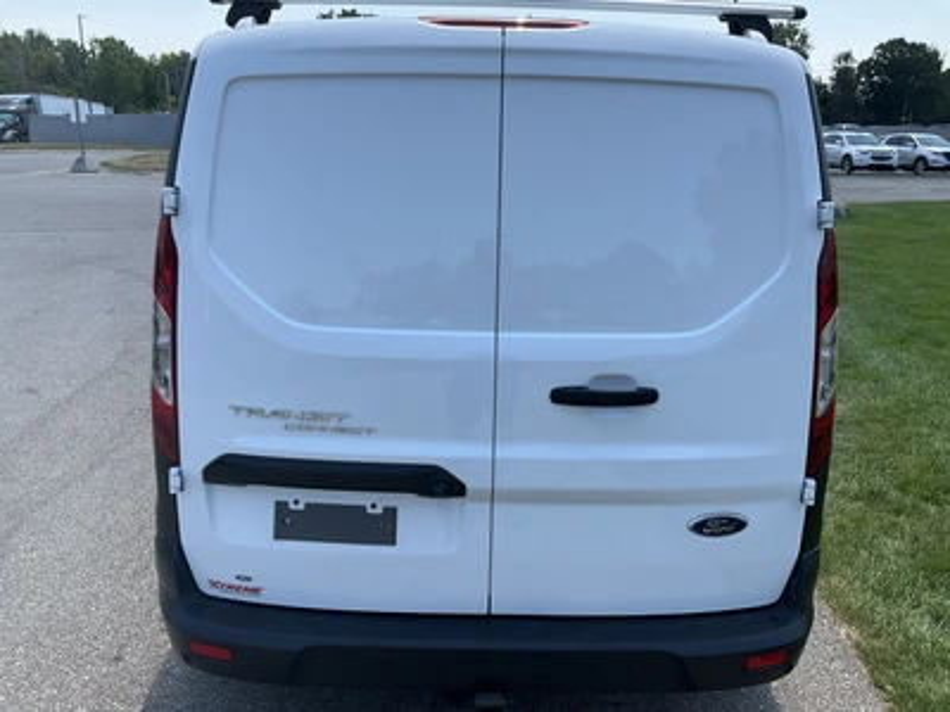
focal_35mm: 29
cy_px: 356
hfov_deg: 61.7
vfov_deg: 48.2
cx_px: 475
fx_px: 796
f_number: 1.8
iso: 25
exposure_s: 1/997
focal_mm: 3
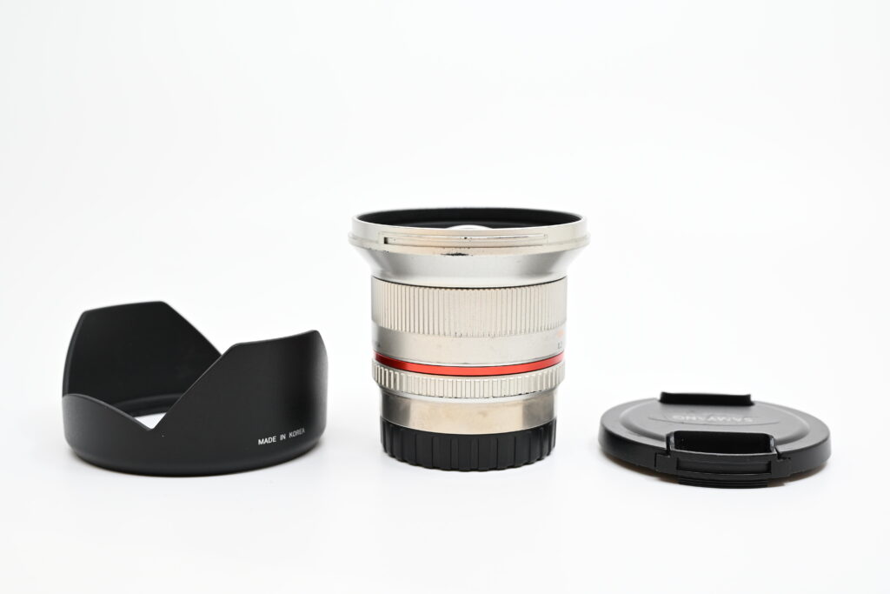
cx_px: 445
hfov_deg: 41.9
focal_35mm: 47
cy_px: 297
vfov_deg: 28.7
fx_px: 1162
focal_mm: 47
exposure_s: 1/125
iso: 800
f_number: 8
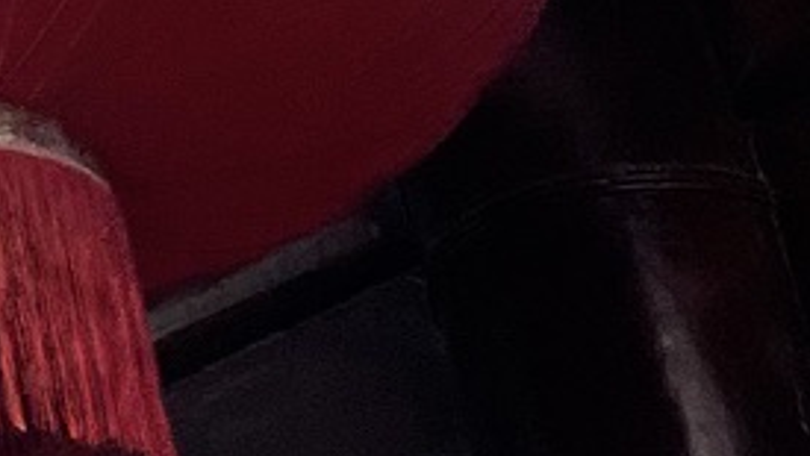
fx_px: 4427
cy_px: -524
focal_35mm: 206
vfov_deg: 5.7
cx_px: -1281
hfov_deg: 9.1
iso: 32
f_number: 1.6
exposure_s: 1/222
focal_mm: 4.2
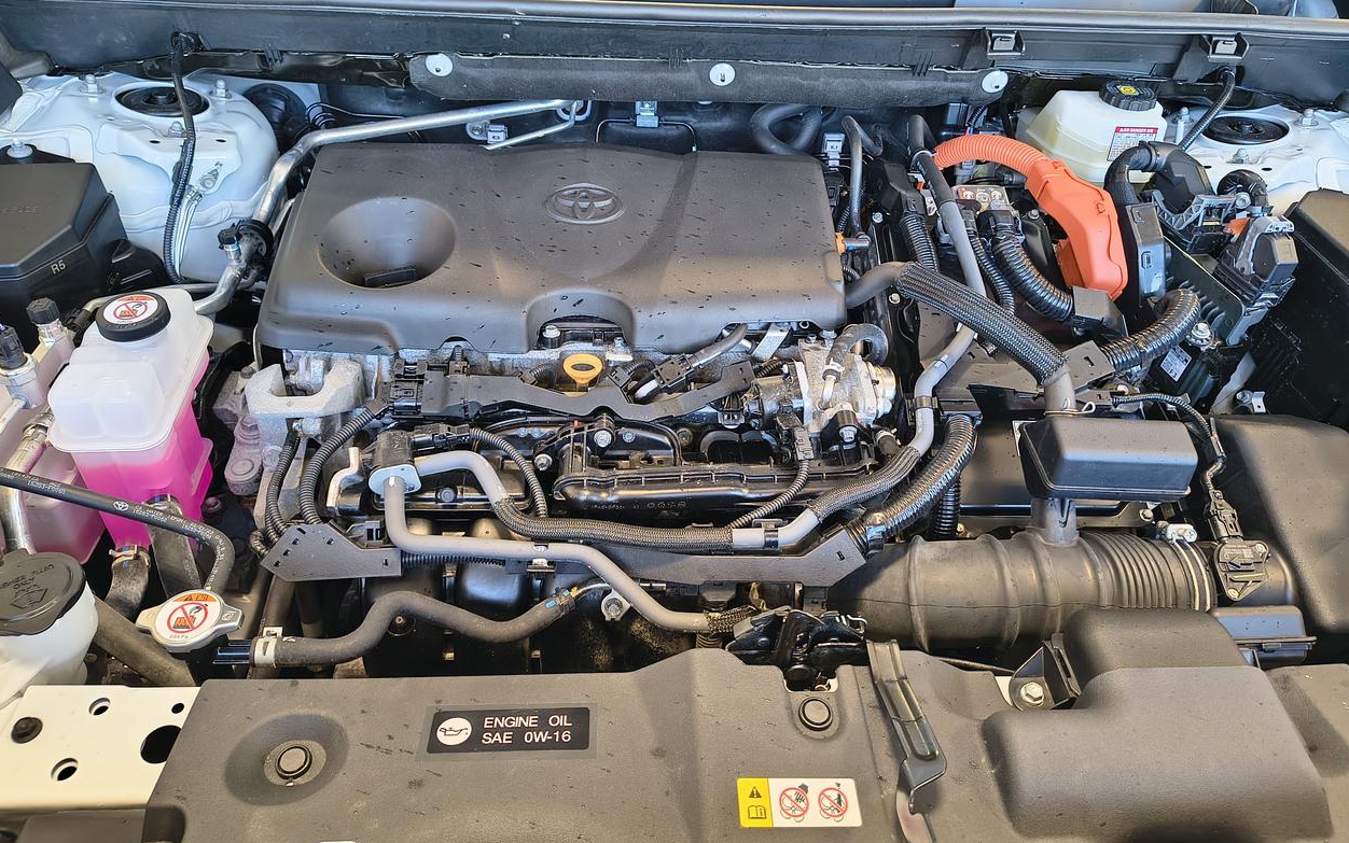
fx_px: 956
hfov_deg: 70.4
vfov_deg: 47.4
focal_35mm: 26
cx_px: 666
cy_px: 346
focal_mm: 5.56
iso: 617
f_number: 1.8
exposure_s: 1/120
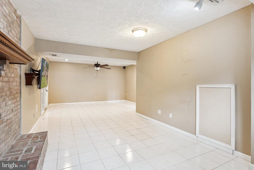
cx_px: 127
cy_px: 85
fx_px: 120
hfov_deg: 93.3
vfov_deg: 70.5
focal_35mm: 17
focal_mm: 11.6
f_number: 9
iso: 200
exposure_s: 1/3
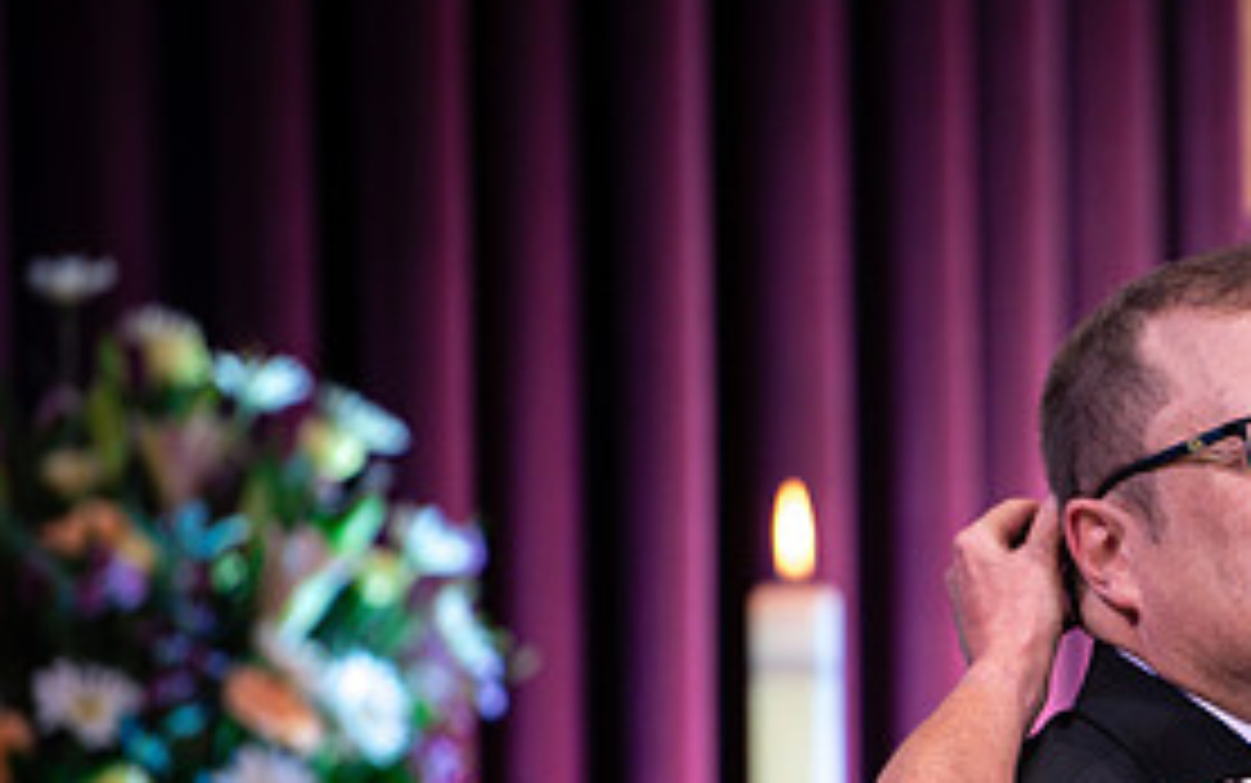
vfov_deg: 3.1
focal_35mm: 425
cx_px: 1210
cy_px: 808
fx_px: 14496
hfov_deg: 4.9
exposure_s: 1/200
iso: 800
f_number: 2.8
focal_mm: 200
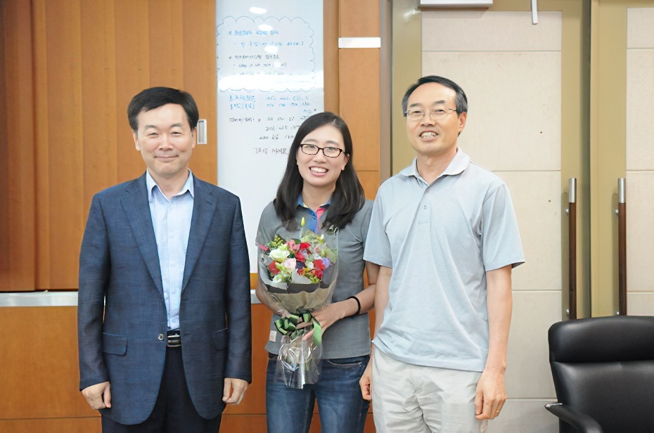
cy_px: 216
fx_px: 1033
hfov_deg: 35.1
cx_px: 327
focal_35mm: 57
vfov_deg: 23.7
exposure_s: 1/80
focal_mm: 38
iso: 3200
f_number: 2.8
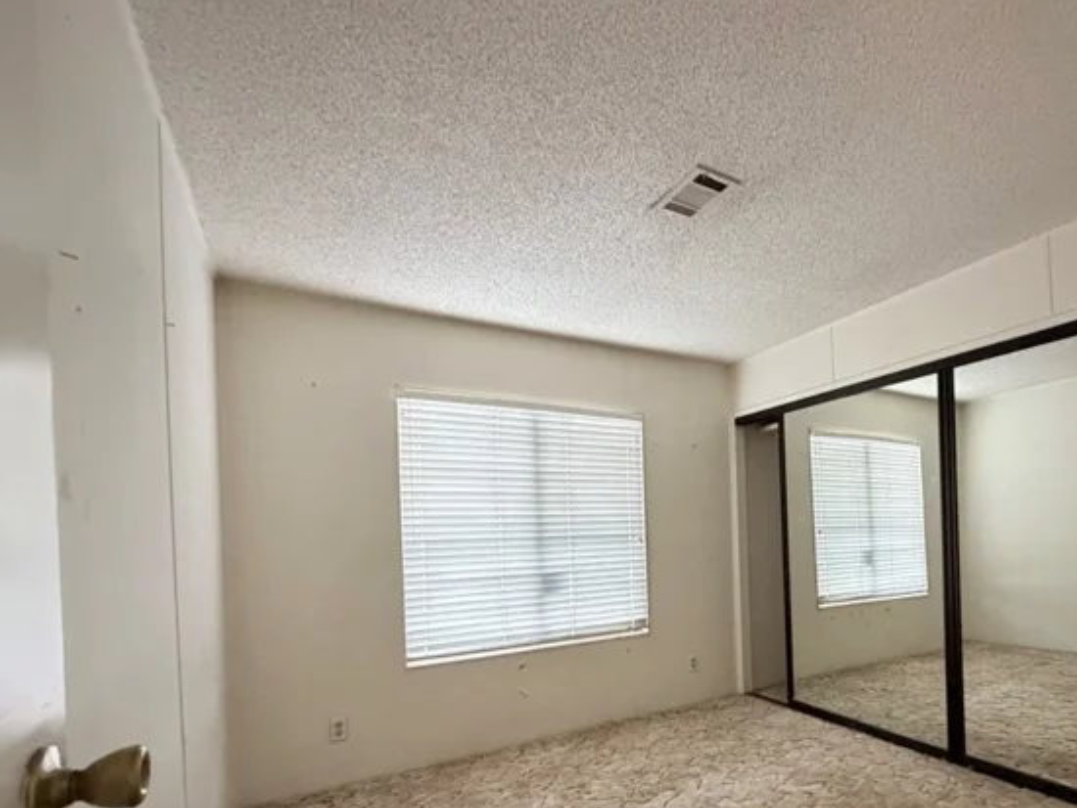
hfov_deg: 82.3
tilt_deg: +0.5
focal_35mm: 19
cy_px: 530
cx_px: 700
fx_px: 591
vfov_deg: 67.1
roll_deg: +2.2
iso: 800
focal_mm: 2.22
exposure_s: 1/60
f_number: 2.2
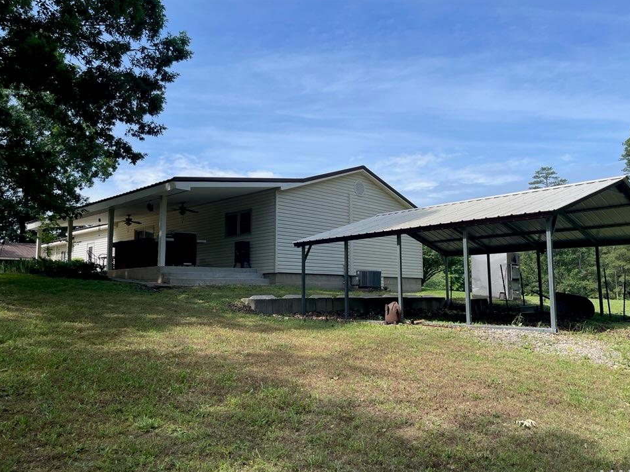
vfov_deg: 49.7
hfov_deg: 63.4
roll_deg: +1.3
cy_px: 237
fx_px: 510
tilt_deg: +6.9
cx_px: 327
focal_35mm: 28
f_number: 1.6
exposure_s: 1/2681
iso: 32
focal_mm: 4.2
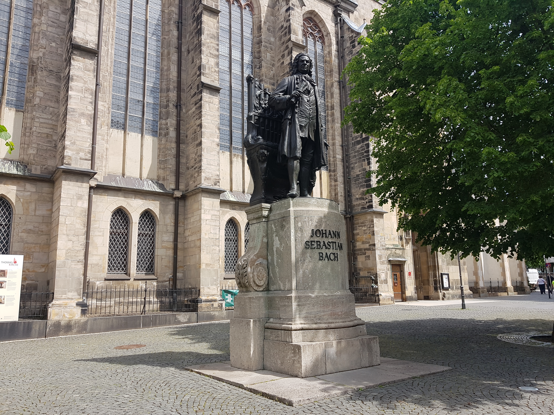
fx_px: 416
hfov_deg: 67.3
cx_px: 277
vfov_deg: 53.1
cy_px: 208
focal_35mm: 26
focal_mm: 4.2
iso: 50
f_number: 1.7
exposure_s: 1/1268
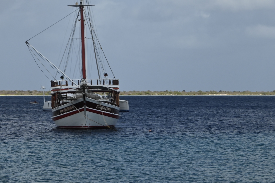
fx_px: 1497
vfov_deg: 7.0
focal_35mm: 196
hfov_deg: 10.5
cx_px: 81
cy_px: 62
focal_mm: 50
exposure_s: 1/500
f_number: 8
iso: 100
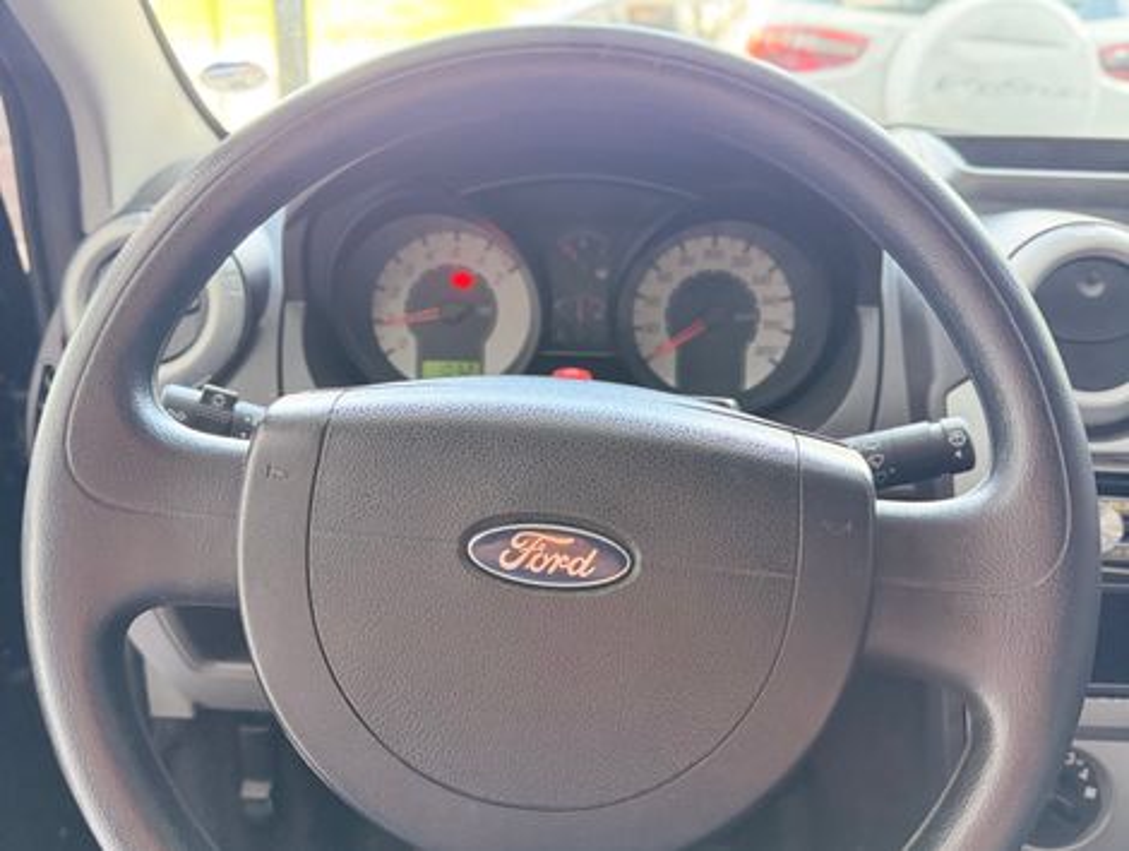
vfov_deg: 56.9
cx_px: 564
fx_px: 784
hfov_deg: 71.5
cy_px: 426
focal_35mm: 24
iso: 640
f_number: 1.78
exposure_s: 1/60
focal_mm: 6.76
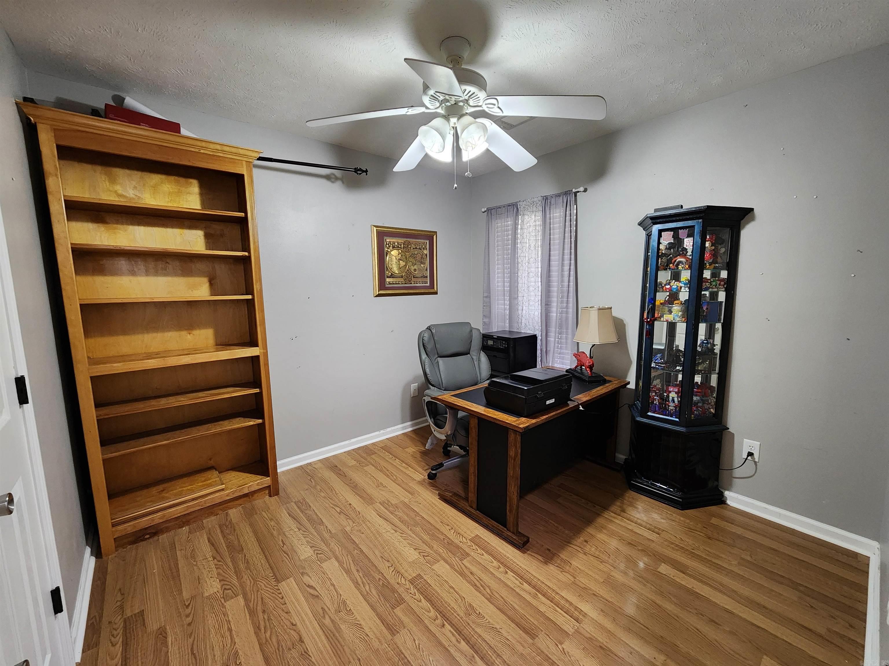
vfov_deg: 89.9
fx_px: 334
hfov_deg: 106.2
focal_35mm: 13
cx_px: 444
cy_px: 333
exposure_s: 1/30
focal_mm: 2.2
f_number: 2.2
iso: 320
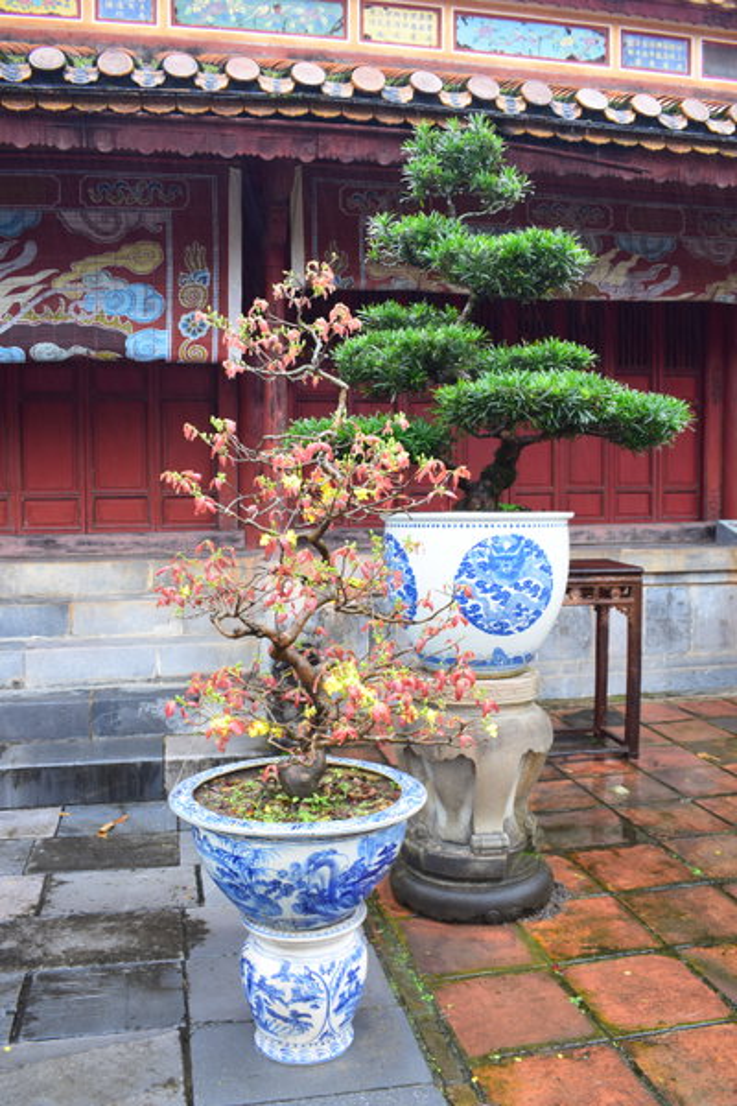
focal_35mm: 30
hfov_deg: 43.6
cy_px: 553
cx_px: 368
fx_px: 921
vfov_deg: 61.9
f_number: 6.3
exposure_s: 1/20
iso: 400
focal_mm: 20
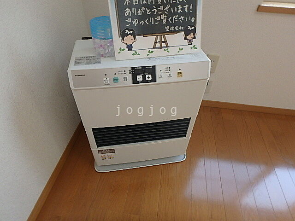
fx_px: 179
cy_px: 110
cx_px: 148
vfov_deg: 63.4
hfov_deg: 79.0
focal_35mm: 21
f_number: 3.5
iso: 200
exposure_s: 1/50
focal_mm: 3.7
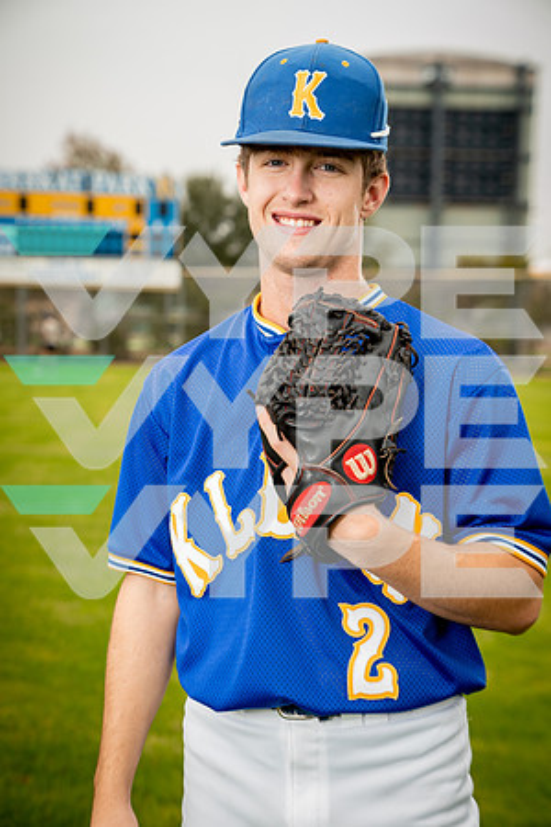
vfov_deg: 32.4
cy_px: 414
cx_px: 276
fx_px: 1423
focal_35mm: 62
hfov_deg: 21.9
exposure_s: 1/250
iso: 200
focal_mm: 62
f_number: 4
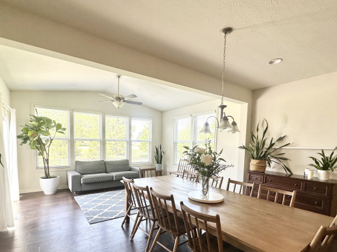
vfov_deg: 70.5
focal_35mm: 18
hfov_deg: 87.6
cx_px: 156
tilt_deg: -4.2
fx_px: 175
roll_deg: -1.3
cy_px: 156
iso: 64
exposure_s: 1/120
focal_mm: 2.22
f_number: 2.2
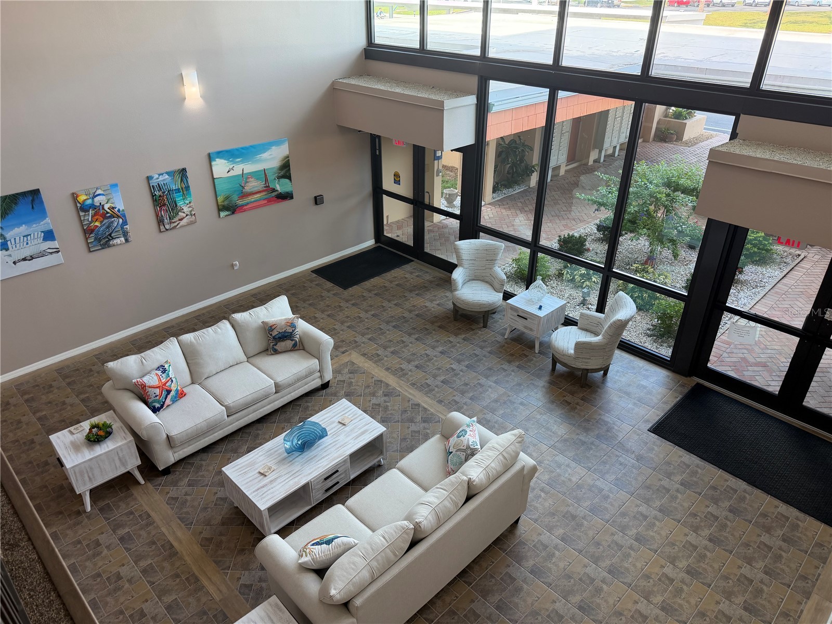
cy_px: 312
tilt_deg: -29.8
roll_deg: +0.2
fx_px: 577
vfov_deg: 56.8
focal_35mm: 24
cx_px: 416
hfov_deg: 71.6
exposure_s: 1/215
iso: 160
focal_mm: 6.76
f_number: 1.78
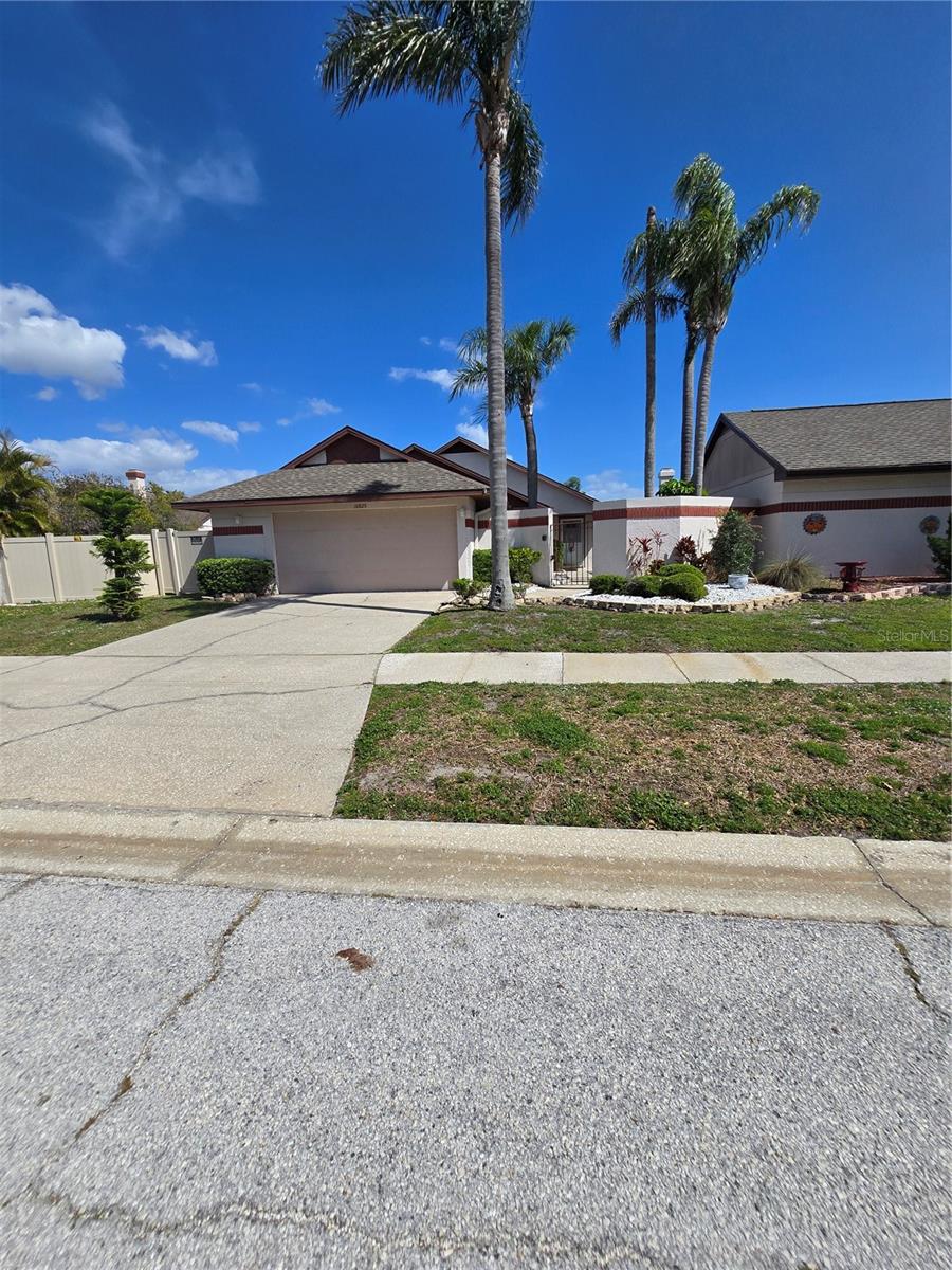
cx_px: 476
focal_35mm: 13
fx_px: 477
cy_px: 635
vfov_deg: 106.2
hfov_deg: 89.9
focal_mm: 2.2
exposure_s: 1/4256
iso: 50
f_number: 2.2
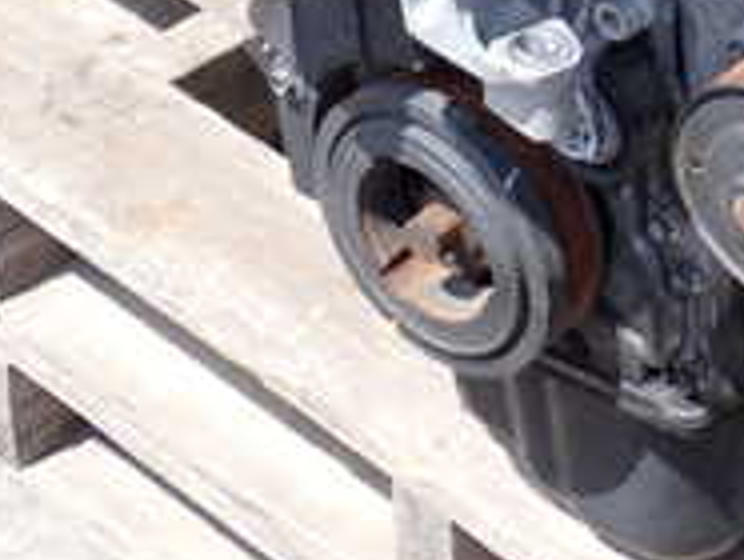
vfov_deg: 10.9
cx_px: 856
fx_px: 2841
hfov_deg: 14.5
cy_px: -244
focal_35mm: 132
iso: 100
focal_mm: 7.31
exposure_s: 1/400
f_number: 2.8
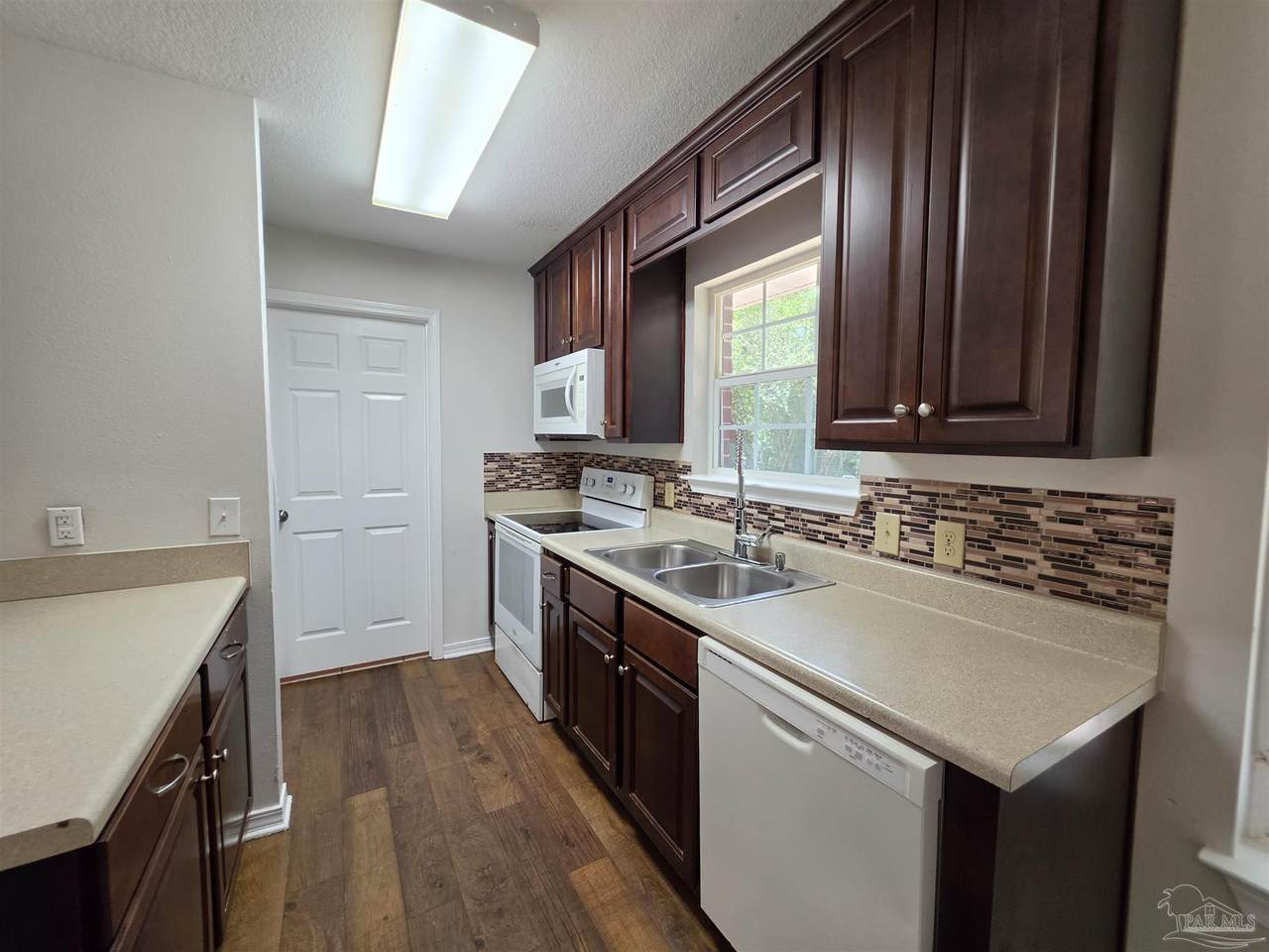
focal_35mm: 13
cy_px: 476
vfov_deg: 89.9
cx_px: 634
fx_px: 477
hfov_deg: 106.2
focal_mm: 2.2
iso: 100
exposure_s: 1/120
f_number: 1.9
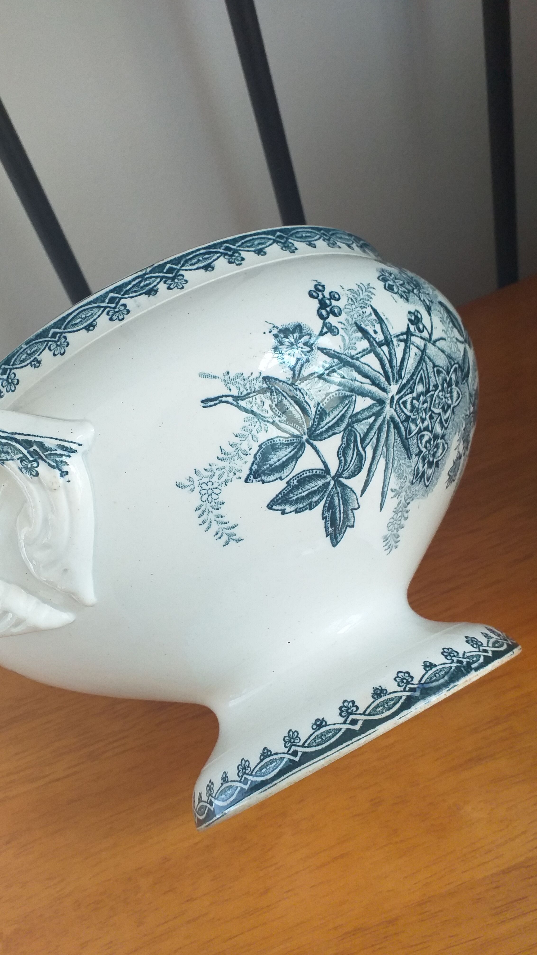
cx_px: 181
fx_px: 734
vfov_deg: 66.1
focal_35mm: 29
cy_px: 483
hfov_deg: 39.7
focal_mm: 3.6
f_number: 1.9
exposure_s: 1/50
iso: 125
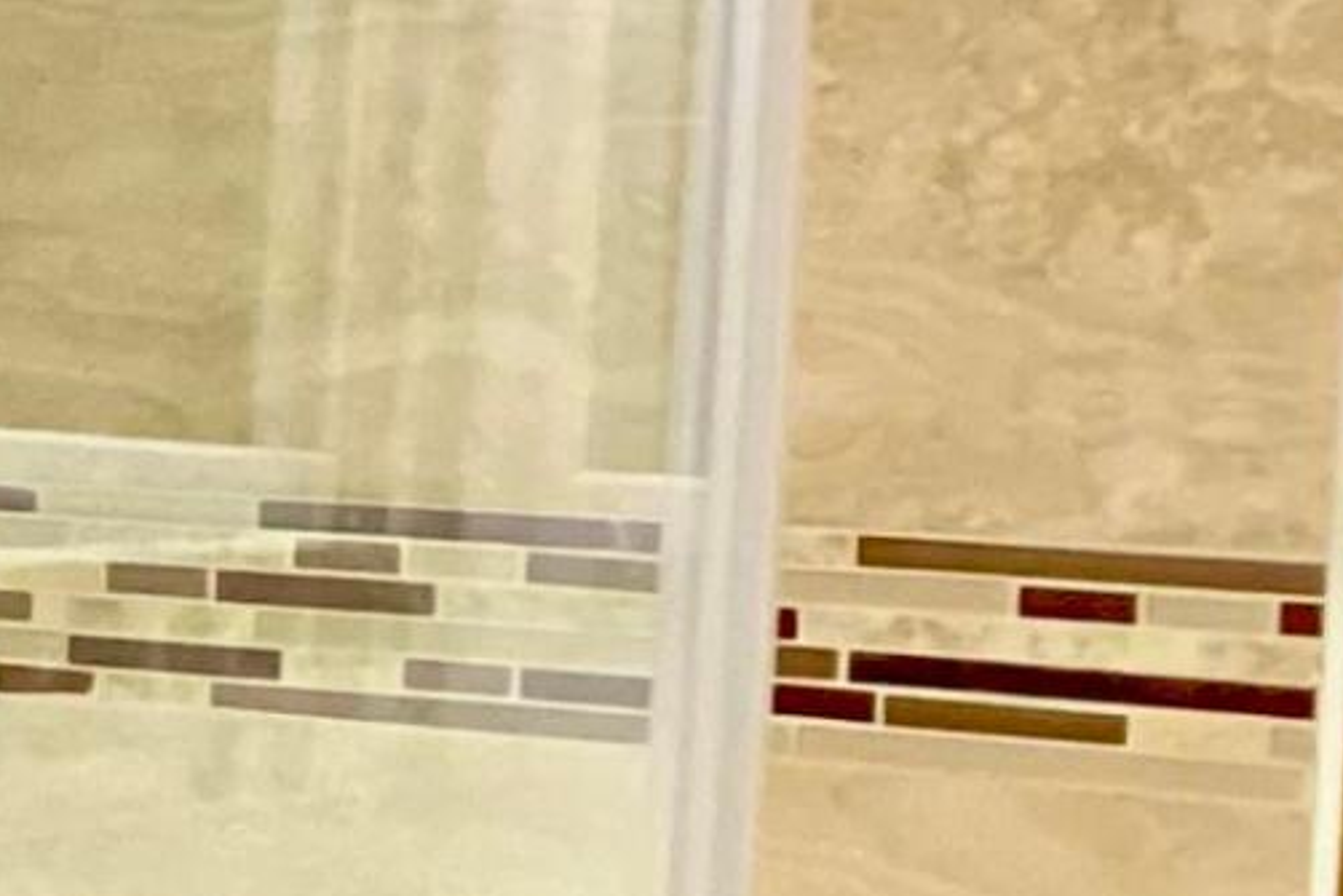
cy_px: 658
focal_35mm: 185
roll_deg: -0.5
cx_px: -1830
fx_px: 6903
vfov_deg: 7.4
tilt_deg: -5.6
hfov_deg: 9.8
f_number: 2.4
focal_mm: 3.3
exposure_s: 1/40
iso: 320
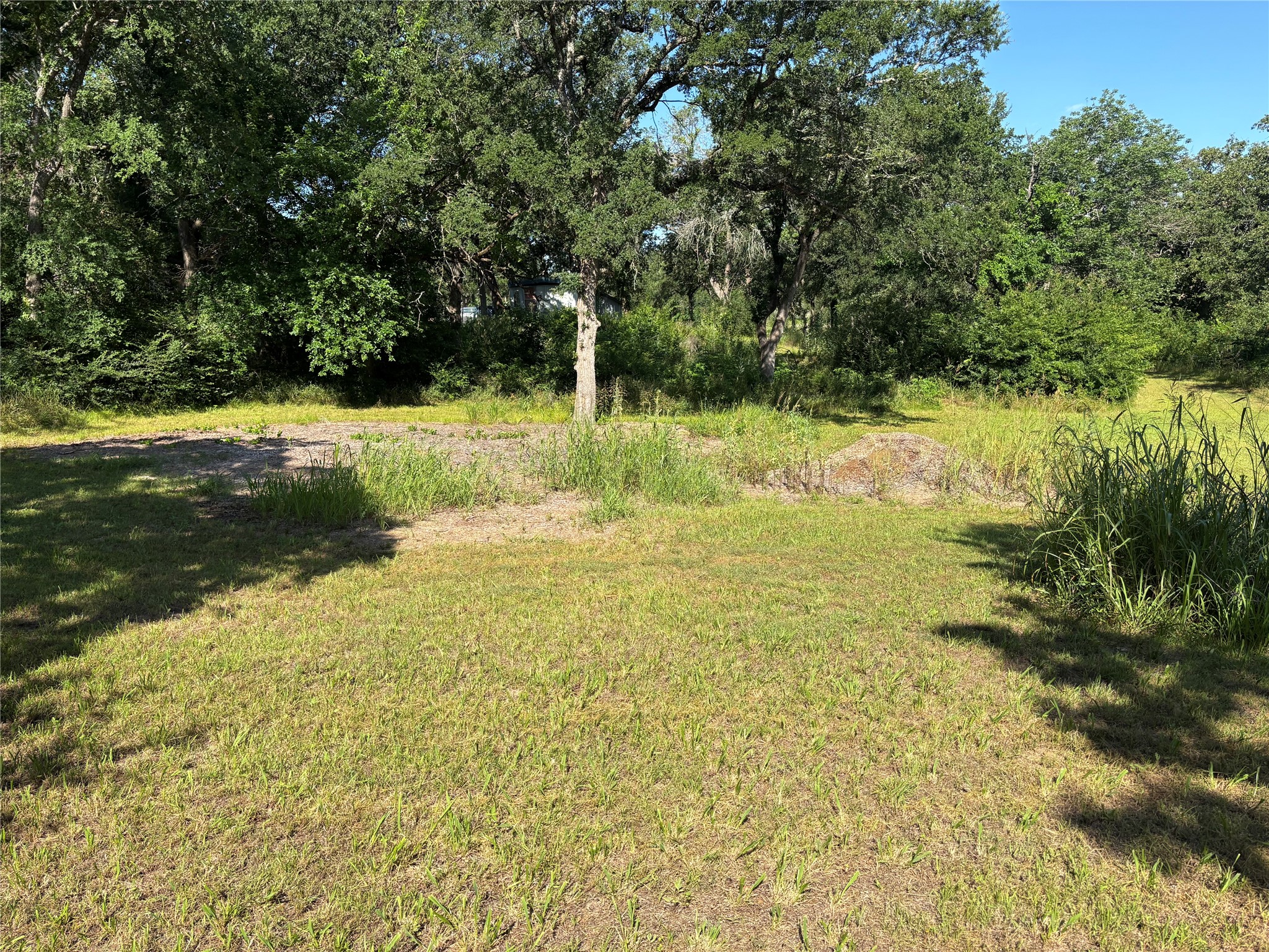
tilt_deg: -9.7
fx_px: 953
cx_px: 634
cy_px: 476
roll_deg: +1.3
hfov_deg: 67.3
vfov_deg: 53.1
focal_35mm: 26
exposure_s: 1/1845
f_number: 1.6
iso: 50
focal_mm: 5.96
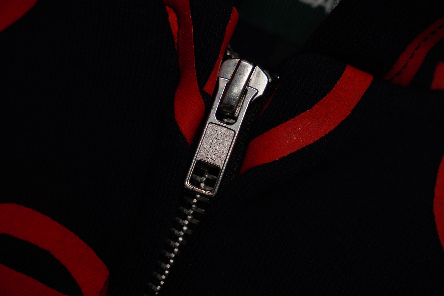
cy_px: 148
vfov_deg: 18.2
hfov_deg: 27.0
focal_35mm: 75
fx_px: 925
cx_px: 222
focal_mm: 50
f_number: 5
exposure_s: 1/100
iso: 320
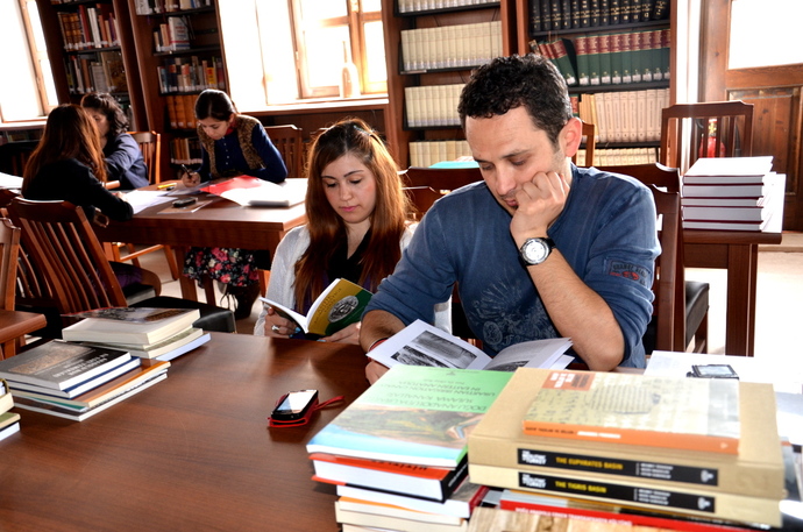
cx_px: 402
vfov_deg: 39.8
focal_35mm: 33
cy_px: 266
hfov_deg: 57.3
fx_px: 735
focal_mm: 22
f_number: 3.8
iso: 560
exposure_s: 1/60
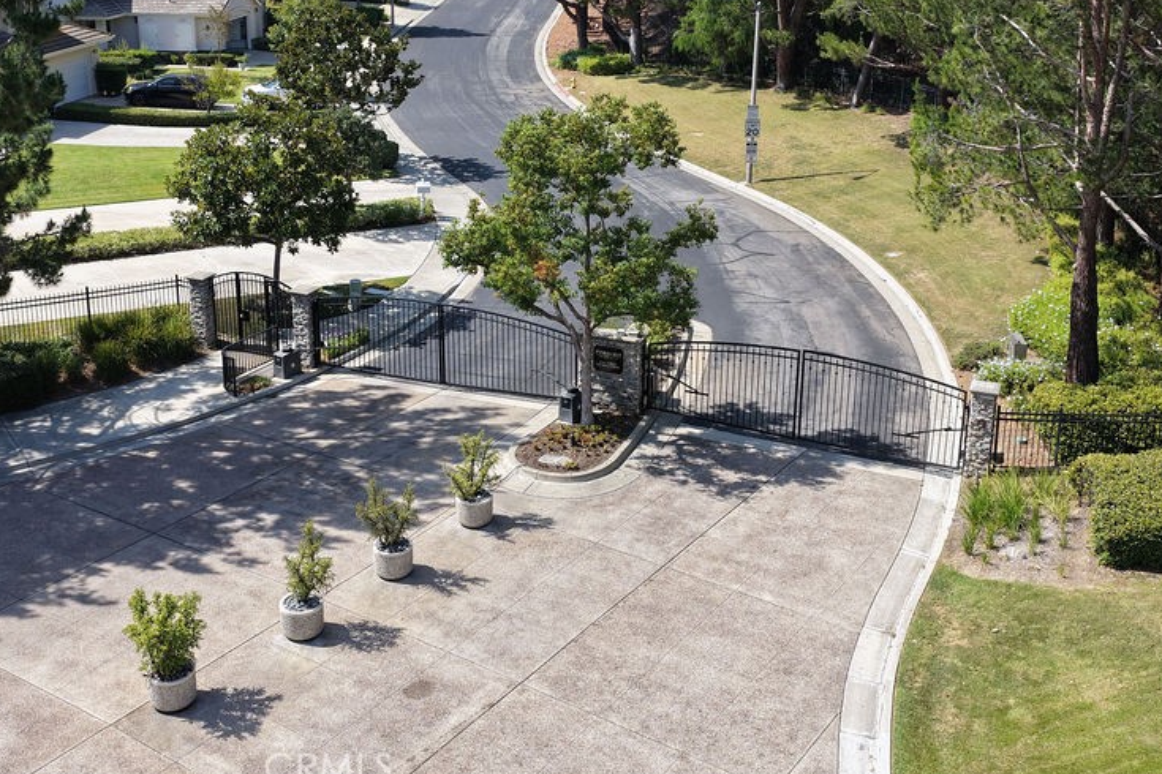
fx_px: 1259
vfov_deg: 33.9
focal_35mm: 39
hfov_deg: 49.5
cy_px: 250
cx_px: 552
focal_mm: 14.45
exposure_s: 1/1250
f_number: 2.8
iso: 160
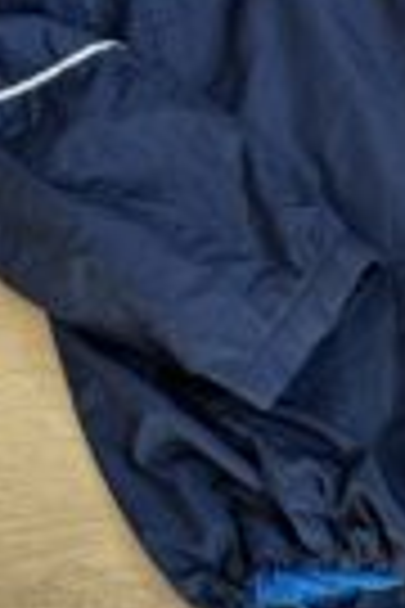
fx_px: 2700
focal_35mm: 160
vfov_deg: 12.7
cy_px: 45
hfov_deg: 8.5
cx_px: 526
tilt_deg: -74.1
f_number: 1.6
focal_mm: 5.96
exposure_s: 1/98
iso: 80
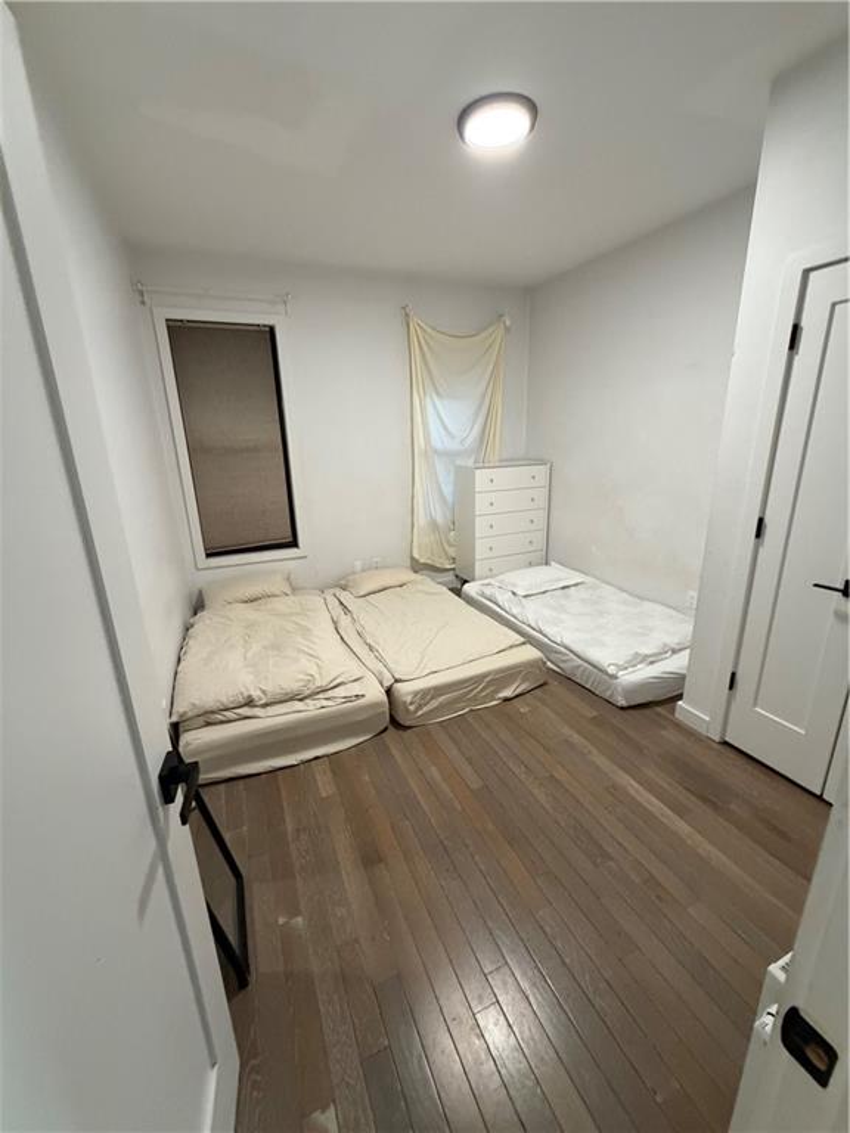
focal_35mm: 14
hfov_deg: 85.7
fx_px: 458
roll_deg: +2.6
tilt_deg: -15.8
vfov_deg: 102.1
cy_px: 566
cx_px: 425
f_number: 2.2
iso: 400
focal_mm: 2.22
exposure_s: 1/60
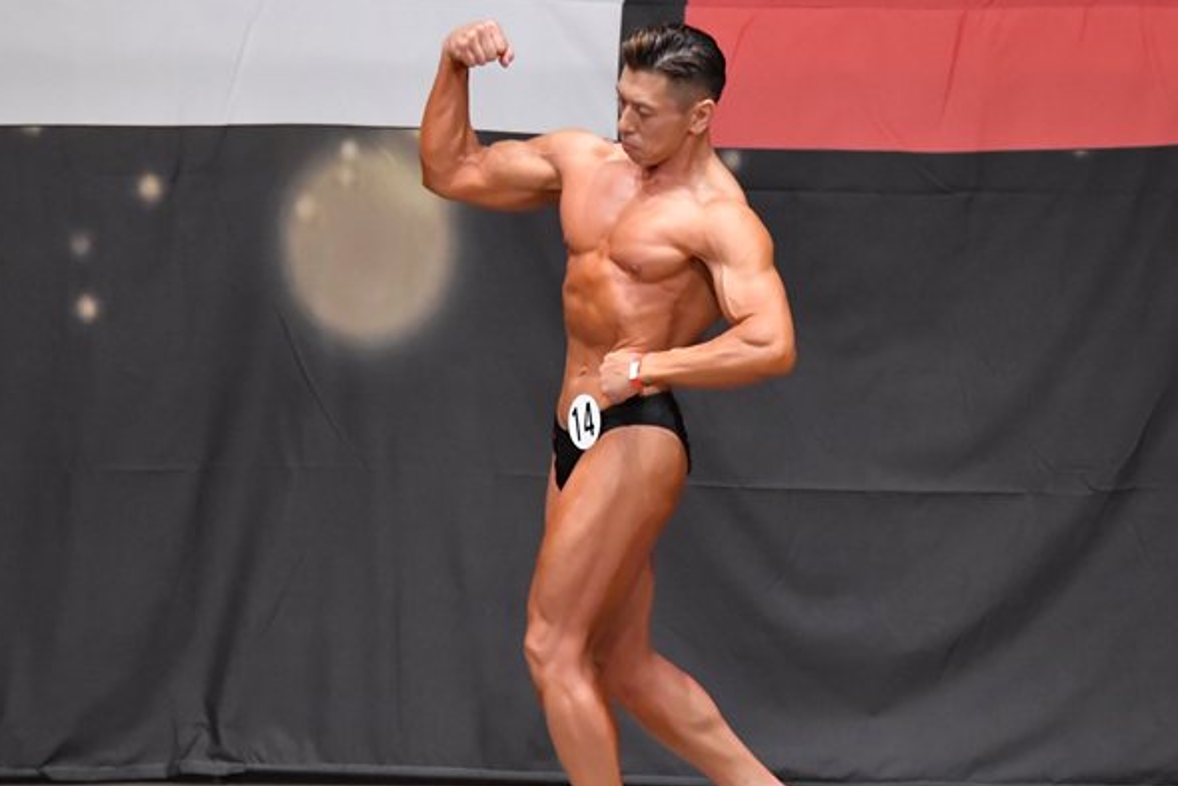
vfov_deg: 4.7
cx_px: 633
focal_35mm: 295
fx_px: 9652
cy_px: 445
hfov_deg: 7.0
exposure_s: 1/400
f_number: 5.6
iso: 6400
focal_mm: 150
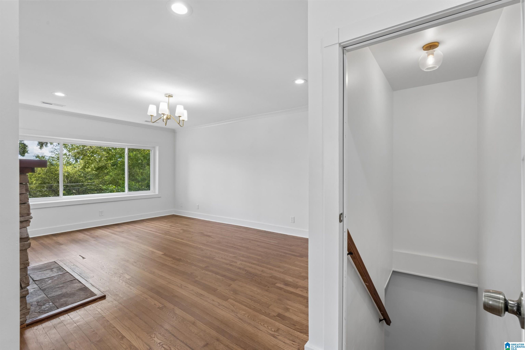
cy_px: 175
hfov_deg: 96.7
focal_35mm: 16
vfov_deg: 73.7
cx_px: 262
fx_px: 233
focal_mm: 16
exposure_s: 1/13
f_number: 13
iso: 400
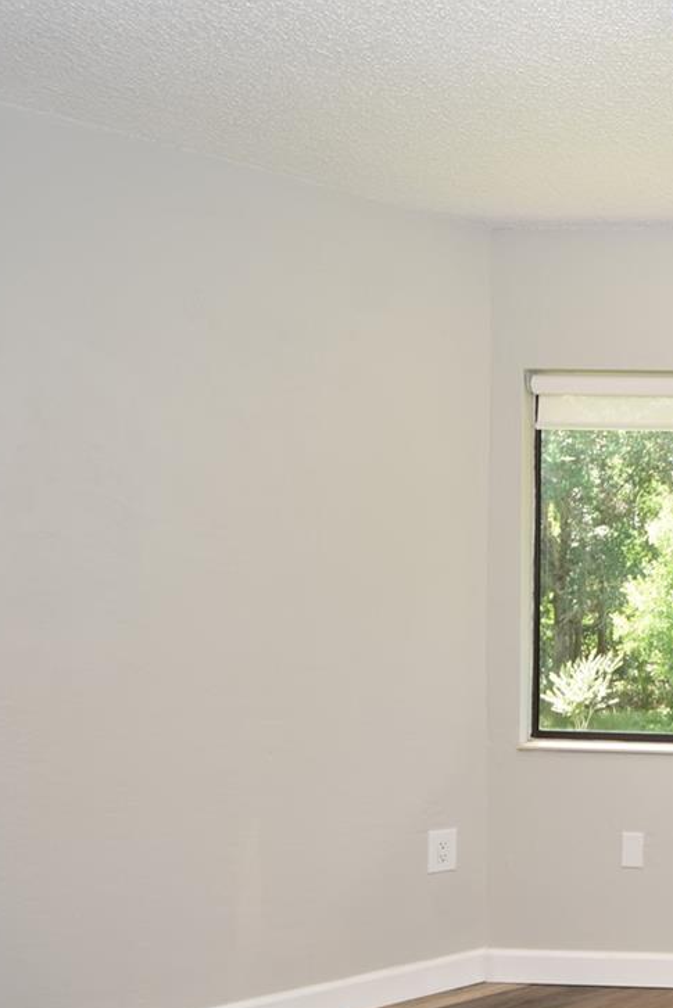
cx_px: 871
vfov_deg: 56.0
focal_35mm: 33
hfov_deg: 31.2
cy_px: 670
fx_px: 925
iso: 200
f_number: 4
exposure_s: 1/60
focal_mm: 10
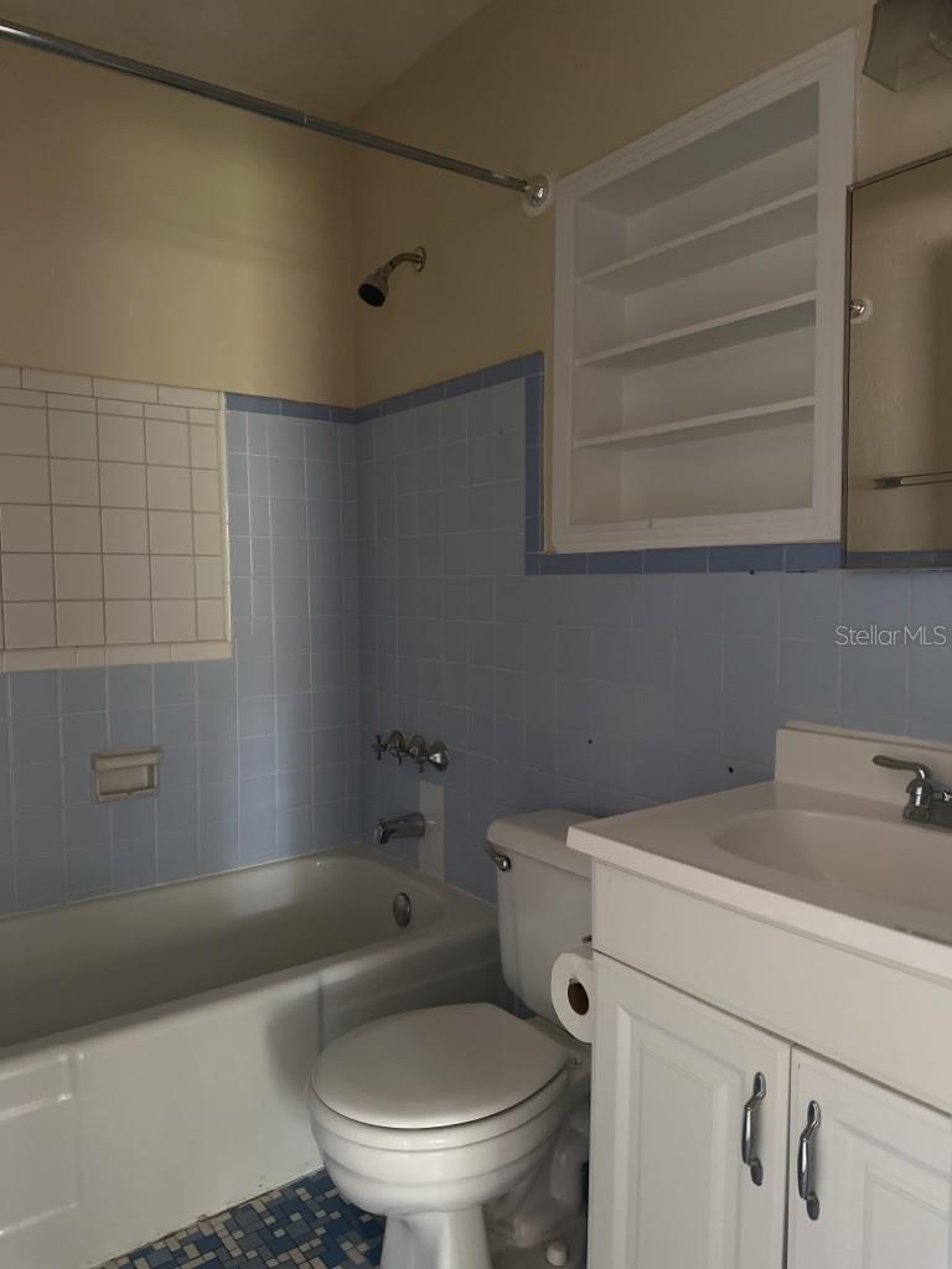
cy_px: 634
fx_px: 880
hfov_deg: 56.8
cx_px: 476
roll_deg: -0.4
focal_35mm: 24
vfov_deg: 71.6
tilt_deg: -3.4
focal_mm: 6.86
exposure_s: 1/34
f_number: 1.78
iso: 1000
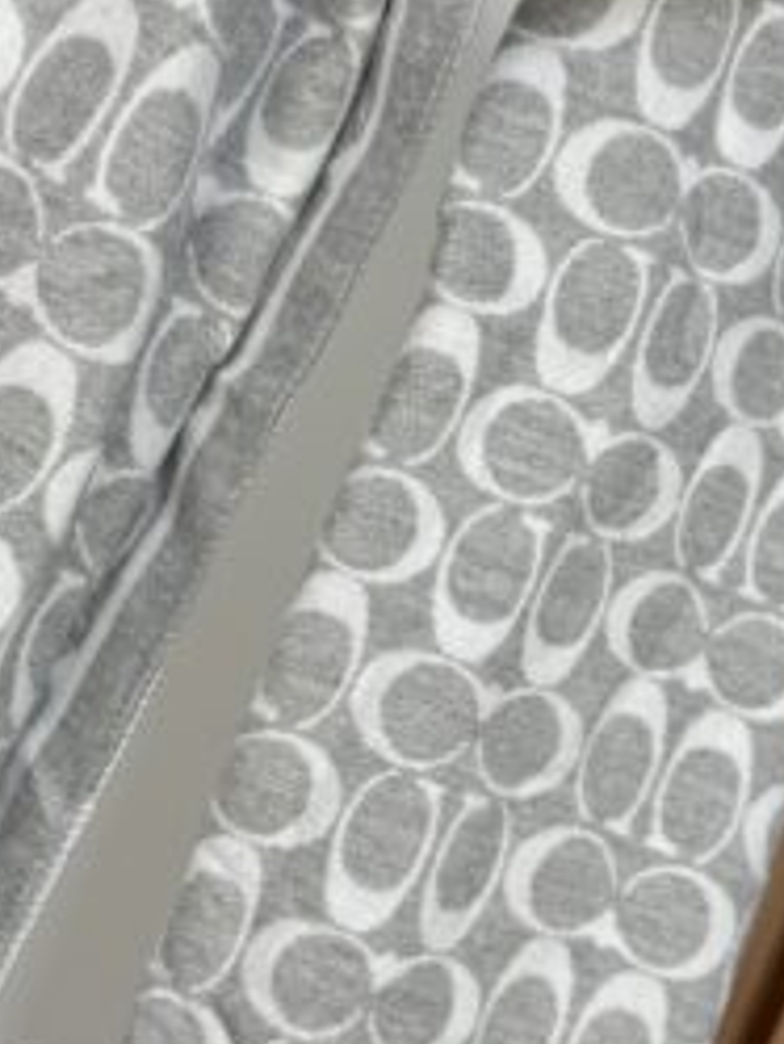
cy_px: 600
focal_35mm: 77
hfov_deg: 19.0
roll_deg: -22.1
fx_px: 2323
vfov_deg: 25.3
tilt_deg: -4.3
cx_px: 151
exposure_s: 1/184
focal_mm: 6.76
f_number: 1.78
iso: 64
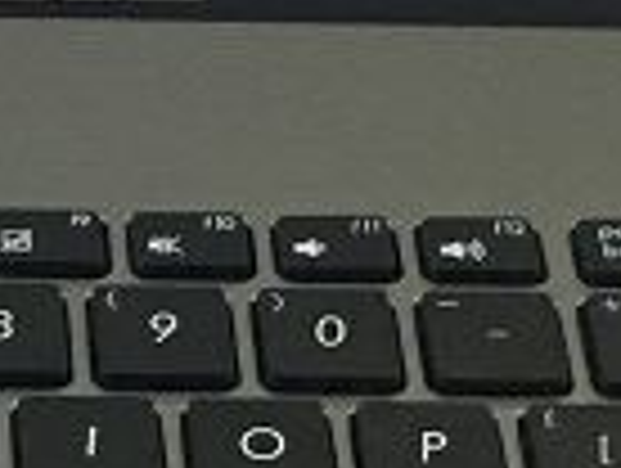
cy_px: 490
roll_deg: -5.5
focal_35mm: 215
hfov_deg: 9.1
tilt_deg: -43.4
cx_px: -76
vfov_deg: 6.9
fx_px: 3864
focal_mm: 4.15
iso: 200
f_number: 2.2
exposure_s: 1/25
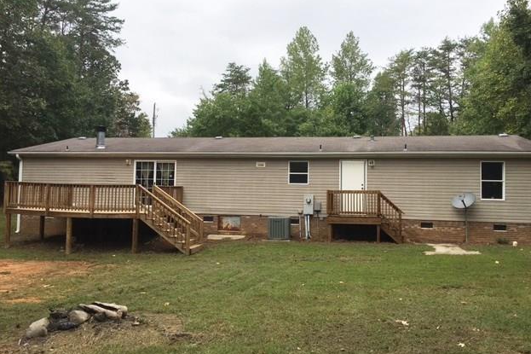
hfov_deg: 60.3
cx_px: 272
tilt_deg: +5.0
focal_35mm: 31
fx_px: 457
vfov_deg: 42.3
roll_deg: -1.4
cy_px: 173
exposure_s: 1/777
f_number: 2.2
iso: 25
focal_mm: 4.15
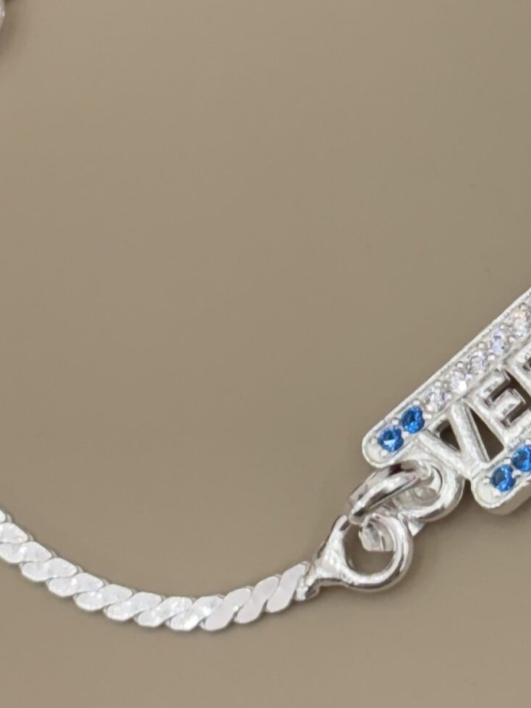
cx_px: 400
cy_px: 105
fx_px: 2782
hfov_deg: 10.9
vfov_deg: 14.4
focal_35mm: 136
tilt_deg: -69.6
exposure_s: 1/219
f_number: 1.6
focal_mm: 5.96
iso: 32
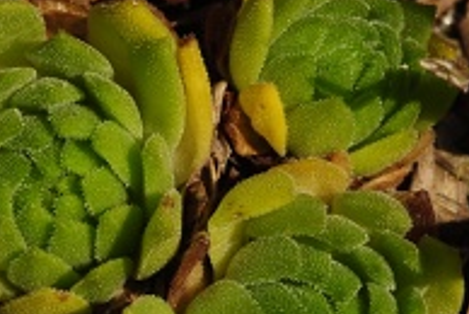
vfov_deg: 2.6
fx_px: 6864
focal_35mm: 526
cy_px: 222
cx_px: 205
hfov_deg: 3.9
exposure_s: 1/160
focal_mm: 85
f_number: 13
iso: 100
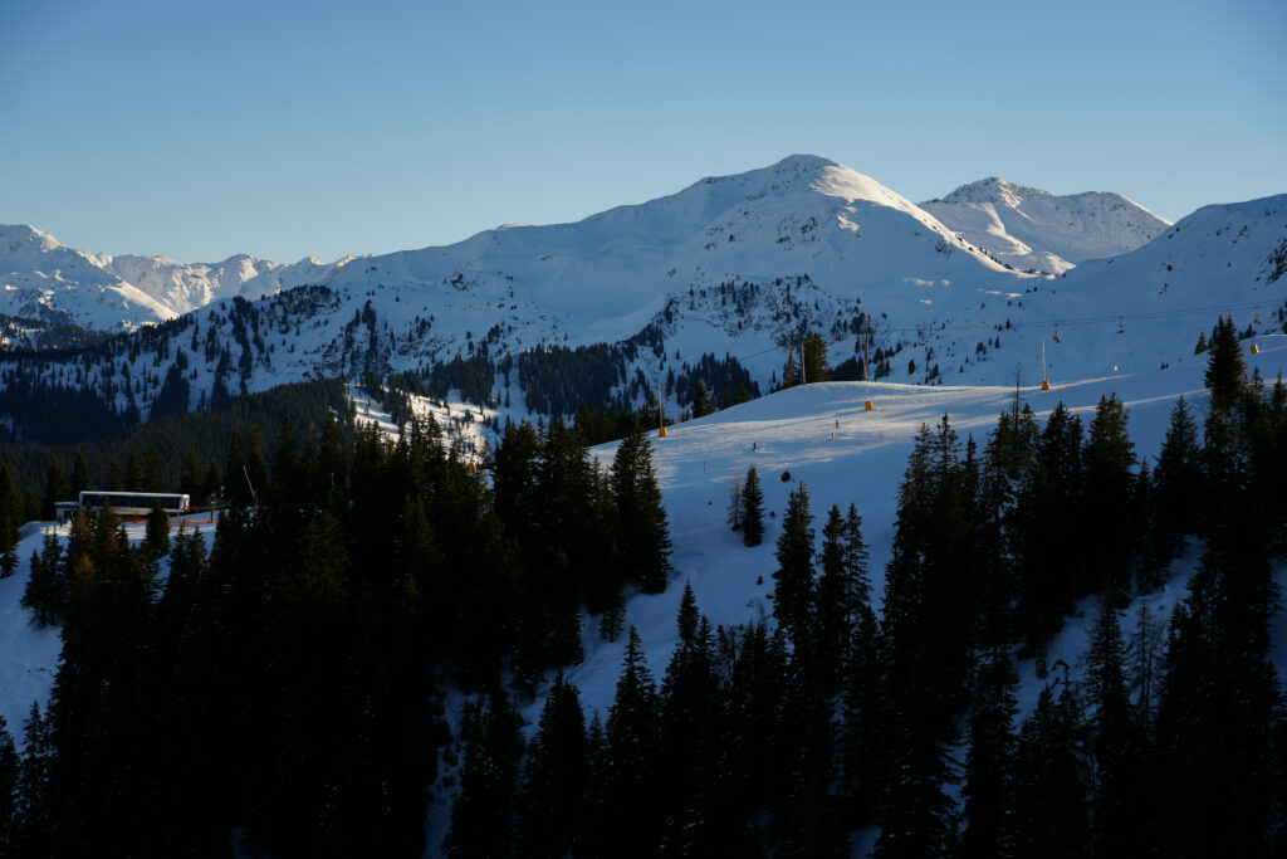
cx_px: 644
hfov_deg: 31.4
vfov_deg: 21.2
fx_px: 2288
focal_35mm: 64
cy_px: 430
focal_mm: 64
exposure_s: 1/1250
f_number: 4
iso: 100
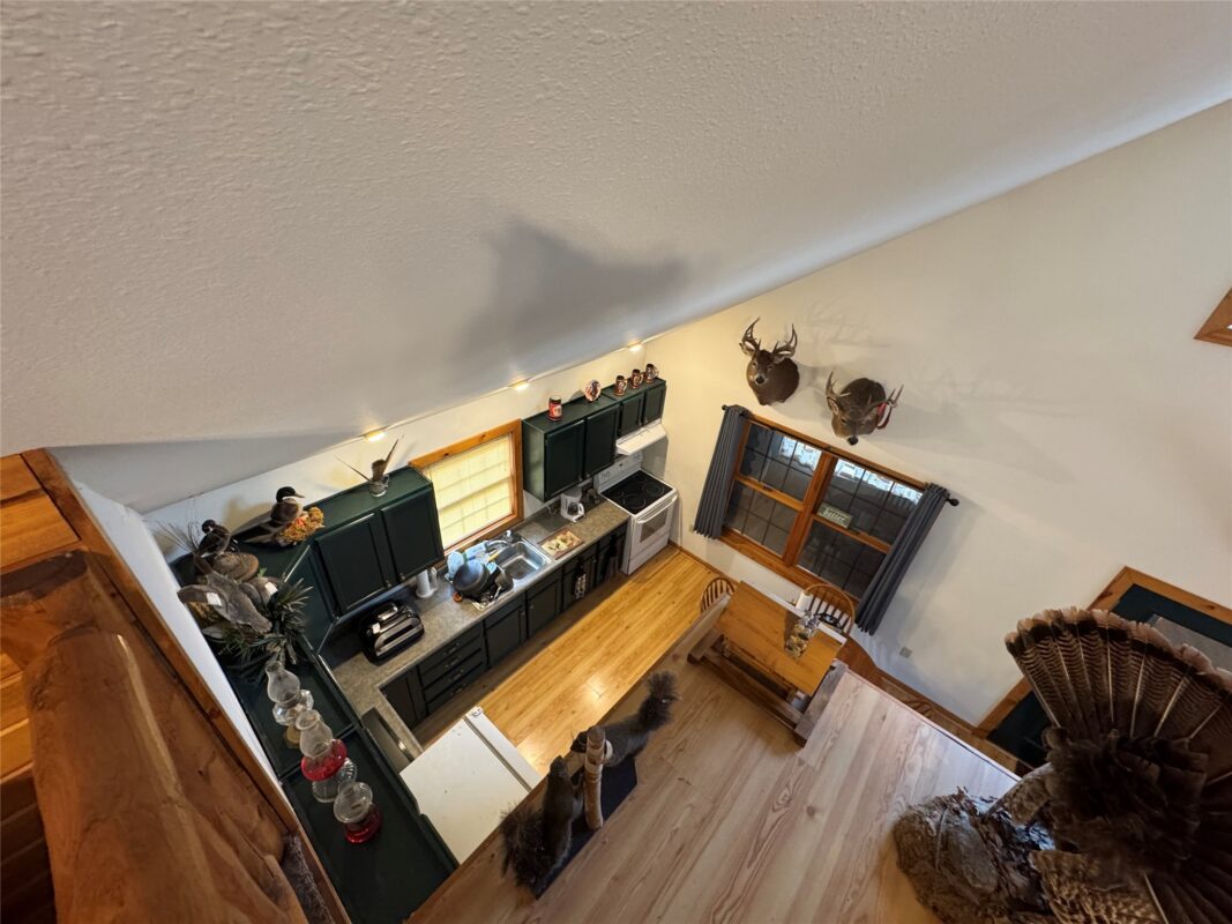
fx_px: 498
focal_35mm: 14
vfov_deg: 85.7
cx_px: 616
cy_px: 462
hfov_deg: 102.1
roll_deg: -6.1
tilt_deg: -34.4
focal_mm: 2.22
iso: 320
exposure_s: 1/60
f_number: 2.2
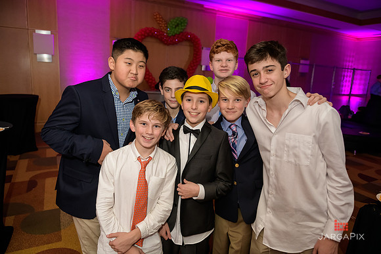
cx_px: 190
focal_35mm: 24
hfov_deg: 73.7
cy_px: 127
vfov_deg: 53.2
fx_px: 254
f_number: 3.2
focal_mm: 24
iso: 1600
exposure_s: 1/125
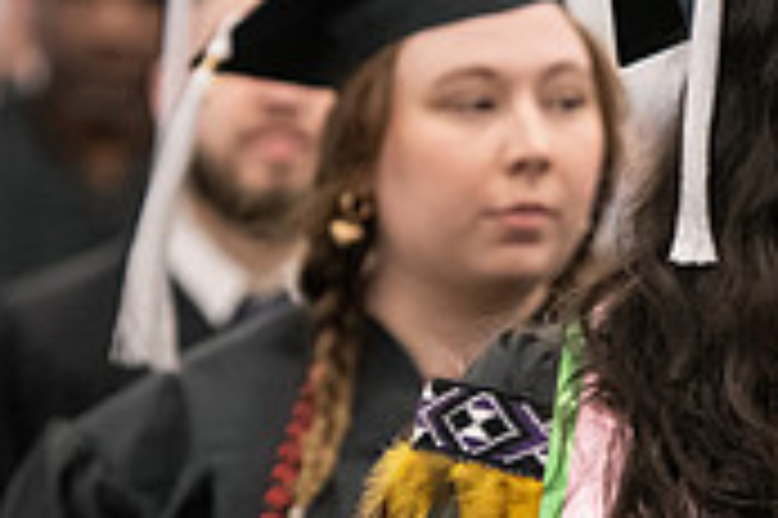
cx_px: 917
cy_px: 205
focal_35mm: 503
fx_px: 10860
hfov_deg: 4.1
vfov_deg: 2.7
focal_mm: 150
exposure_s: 1/200
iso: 3200
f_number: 3.2
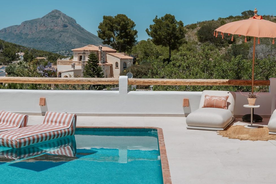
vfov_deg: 23.7
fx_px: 437
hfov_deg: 35.0
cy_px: 65
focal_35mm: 57
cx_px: 127
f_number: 10
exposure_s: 1/320
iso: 64
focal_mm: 35
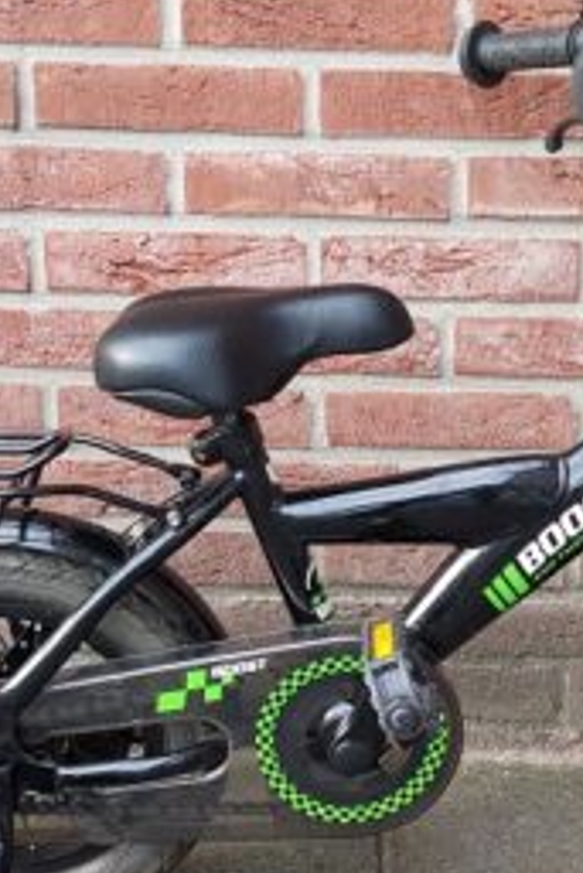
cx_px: 338
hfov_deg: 22.3
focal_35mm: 61
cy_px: 559
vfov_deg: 32.7
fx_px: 1480
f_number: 1.8
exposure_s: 1/100
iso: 50
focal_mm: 5.23
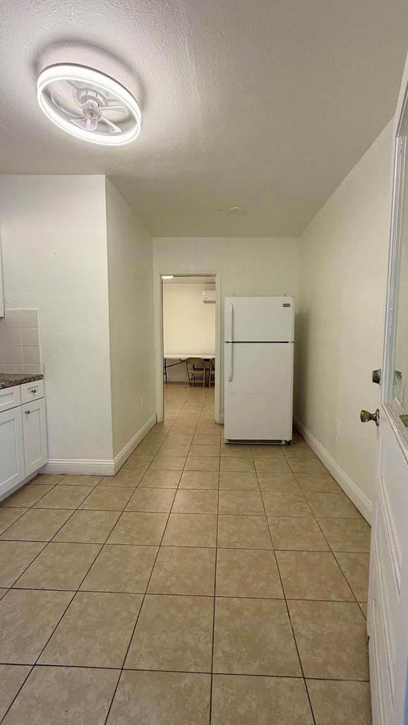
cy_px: 363
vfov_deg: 99.4
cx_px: 211
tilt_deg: -4.4
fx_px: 308
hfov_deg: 67.0
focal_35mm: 16
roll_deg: -0.4
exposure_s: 1/121
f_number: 2.2
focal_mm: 2.22
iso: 160
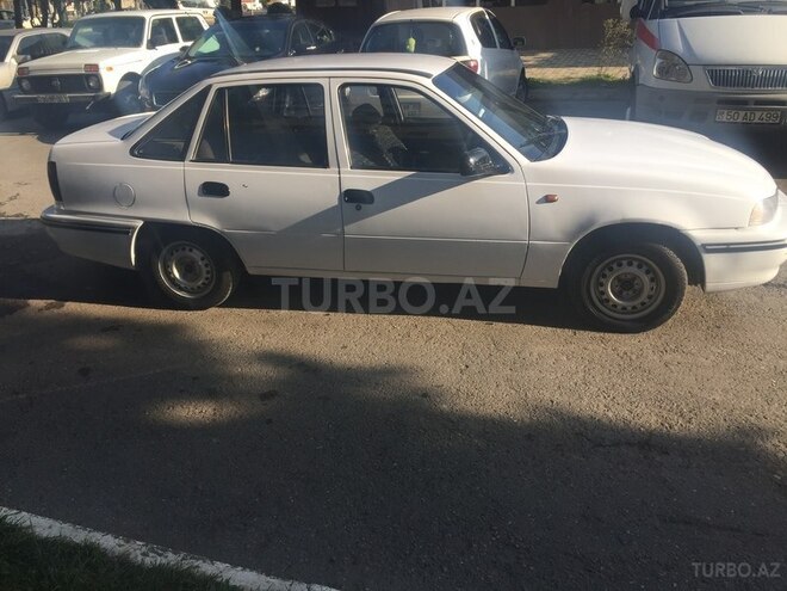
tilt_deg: -24.4
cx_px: 394
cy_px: 296
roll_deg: +2.1
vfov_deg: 48.2
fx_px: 659
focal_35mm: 29
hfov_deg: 61.7
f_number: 2.2
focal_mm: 4.15
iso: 32
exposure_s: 1/964
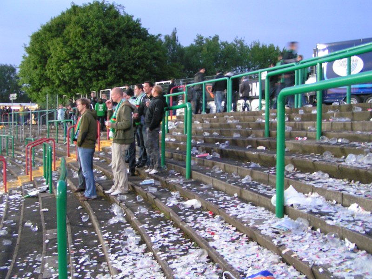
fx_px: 408
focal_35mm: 38
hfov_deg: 49.0
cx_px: 186
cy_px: 140
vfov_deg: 37.7
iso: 200
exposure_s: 1/6
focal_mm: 5.8
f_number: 2.8
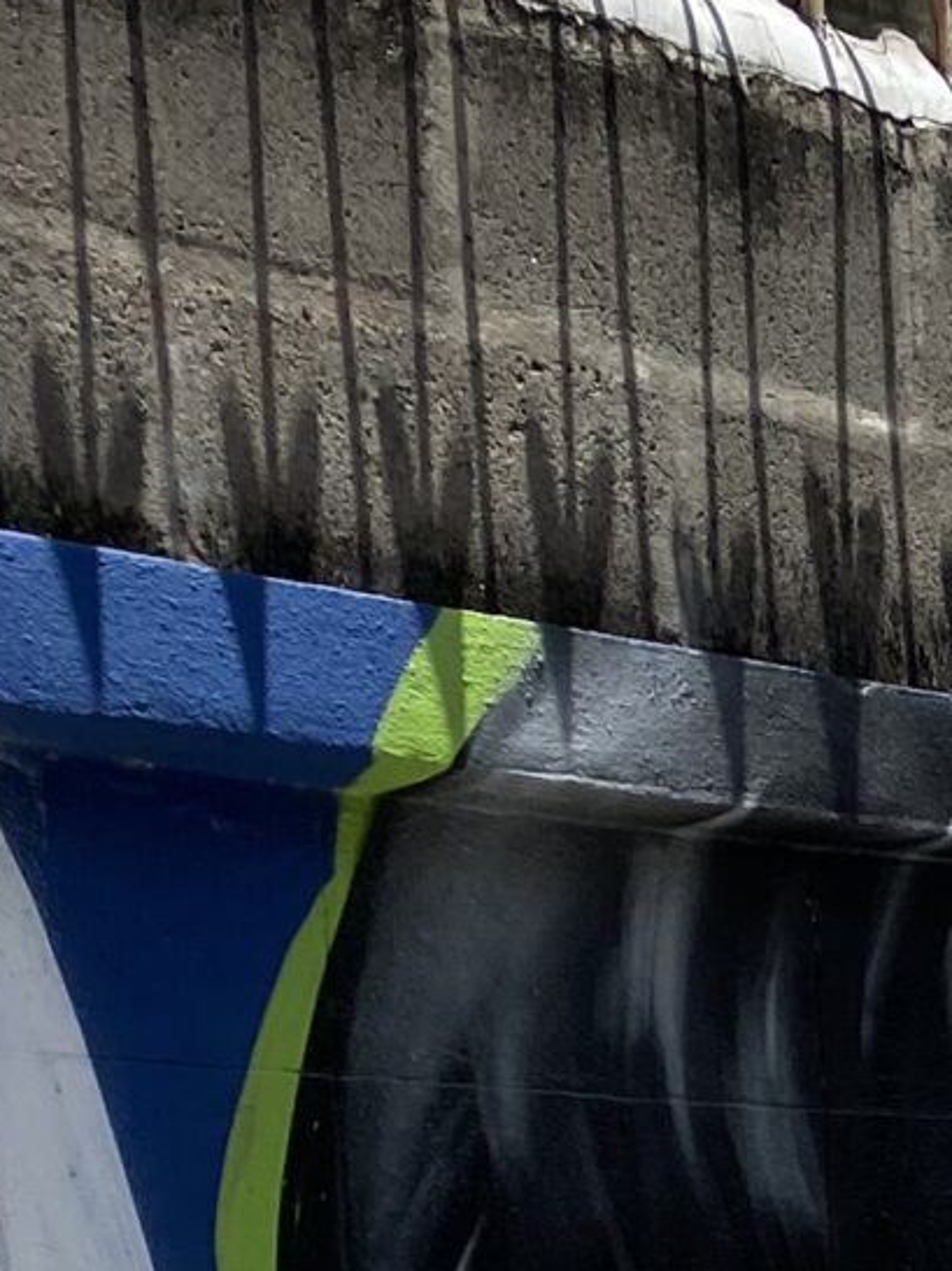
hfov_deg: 11.2
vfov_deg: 14.5
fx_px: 4477
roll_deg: +0.8
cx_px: 1809
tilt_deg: -7.0
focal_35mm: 122
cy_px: 2170
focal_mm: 4.25
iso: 32
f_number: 1.8
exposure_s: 1/2141
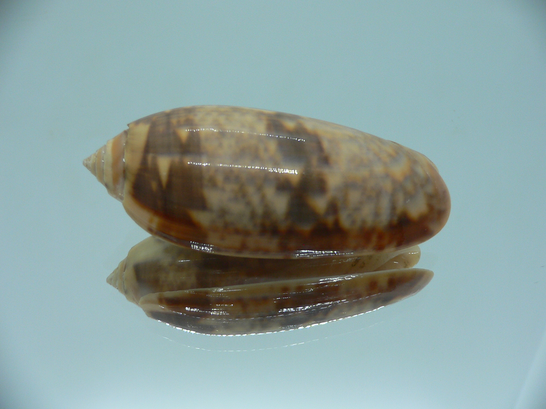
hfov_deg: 52.6
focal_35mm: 35
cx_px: 273
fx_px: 552
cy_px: 204
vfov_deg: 40.7
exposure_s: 1/60
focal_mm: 4.6
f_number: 2.8
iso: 80
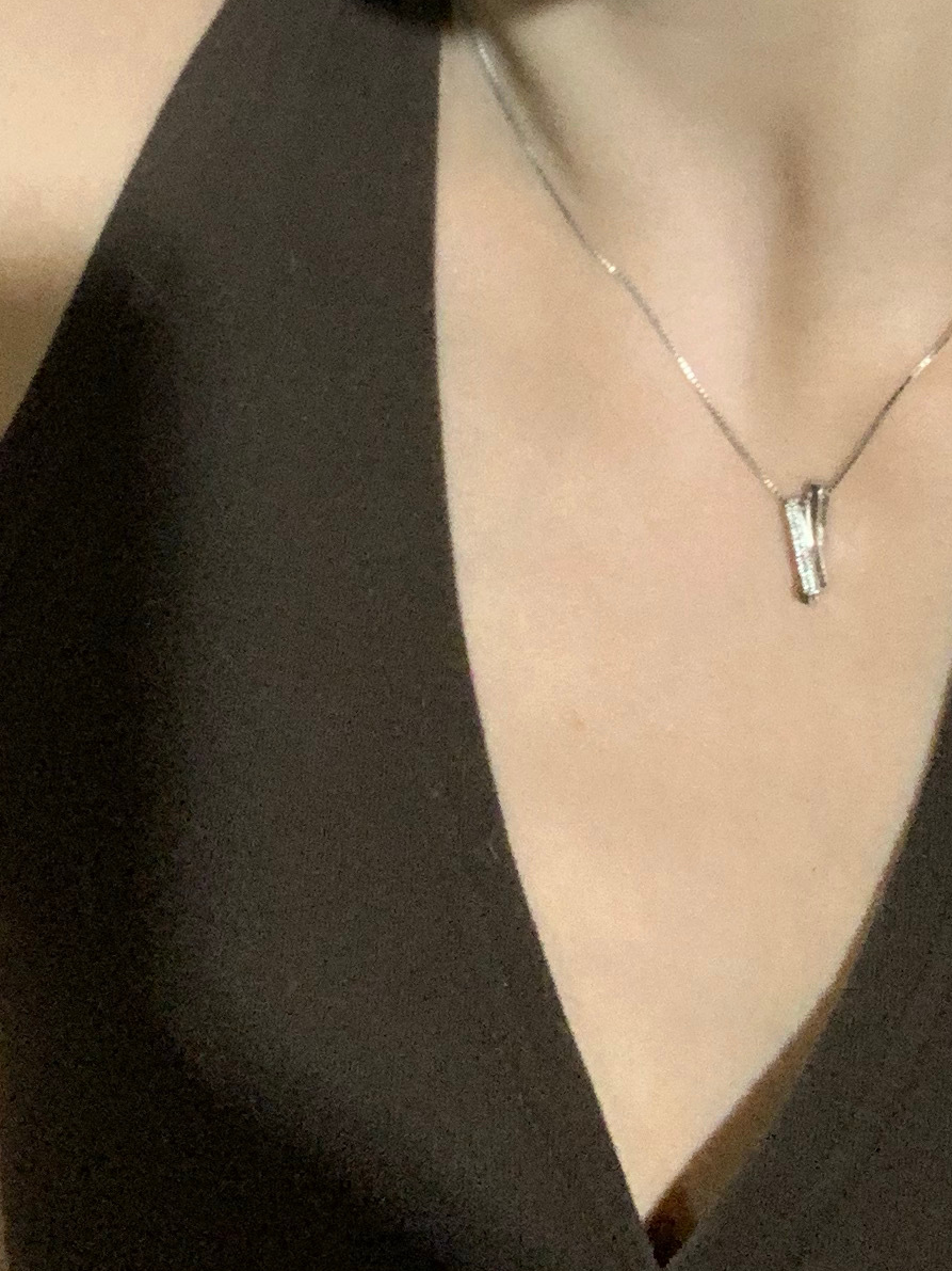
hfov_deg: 17.8
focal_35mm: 83
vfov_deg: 21.4
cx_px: 458
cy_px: -365
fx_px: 3044
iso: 250
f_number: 2.2
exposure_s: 1/50
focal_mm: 2.87
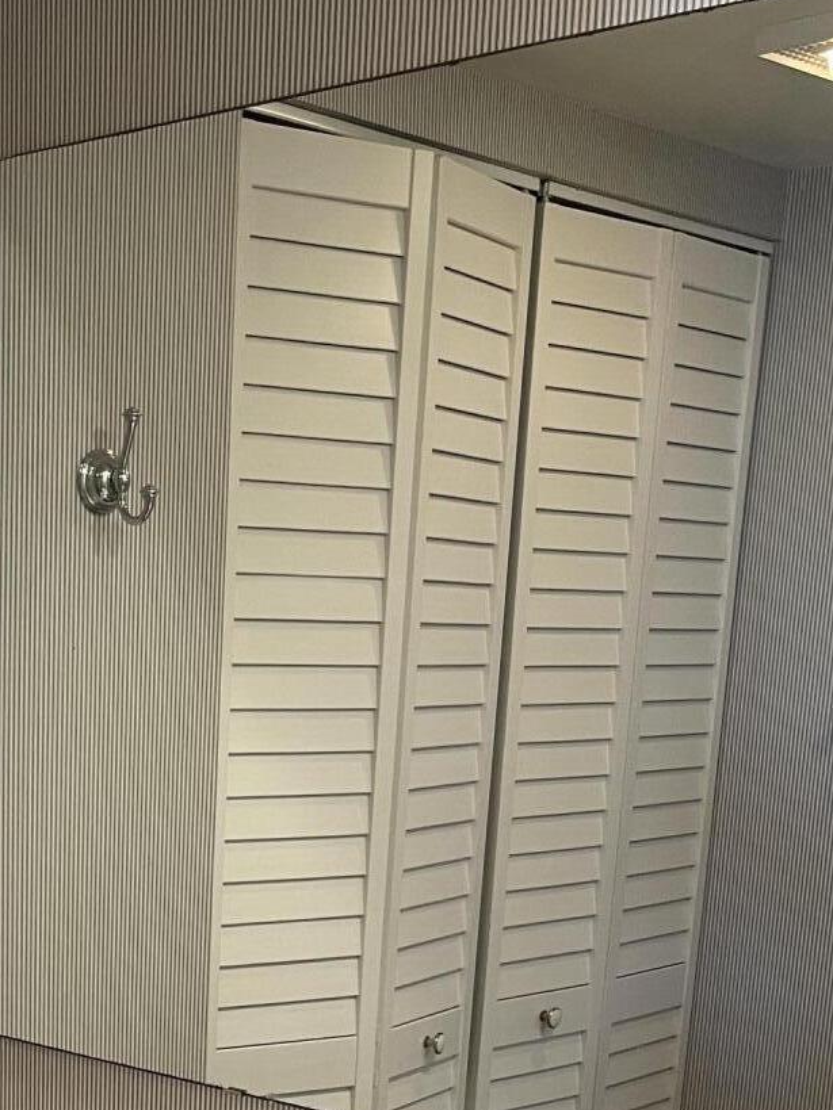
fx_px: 1957
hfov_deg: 23.5
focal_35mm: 61
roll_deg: -1.2
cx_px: 126
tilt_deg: -16.2
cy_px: 1195
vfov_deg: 28.9
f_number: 1.6
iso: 100
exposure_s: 1/60
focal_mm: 5.1
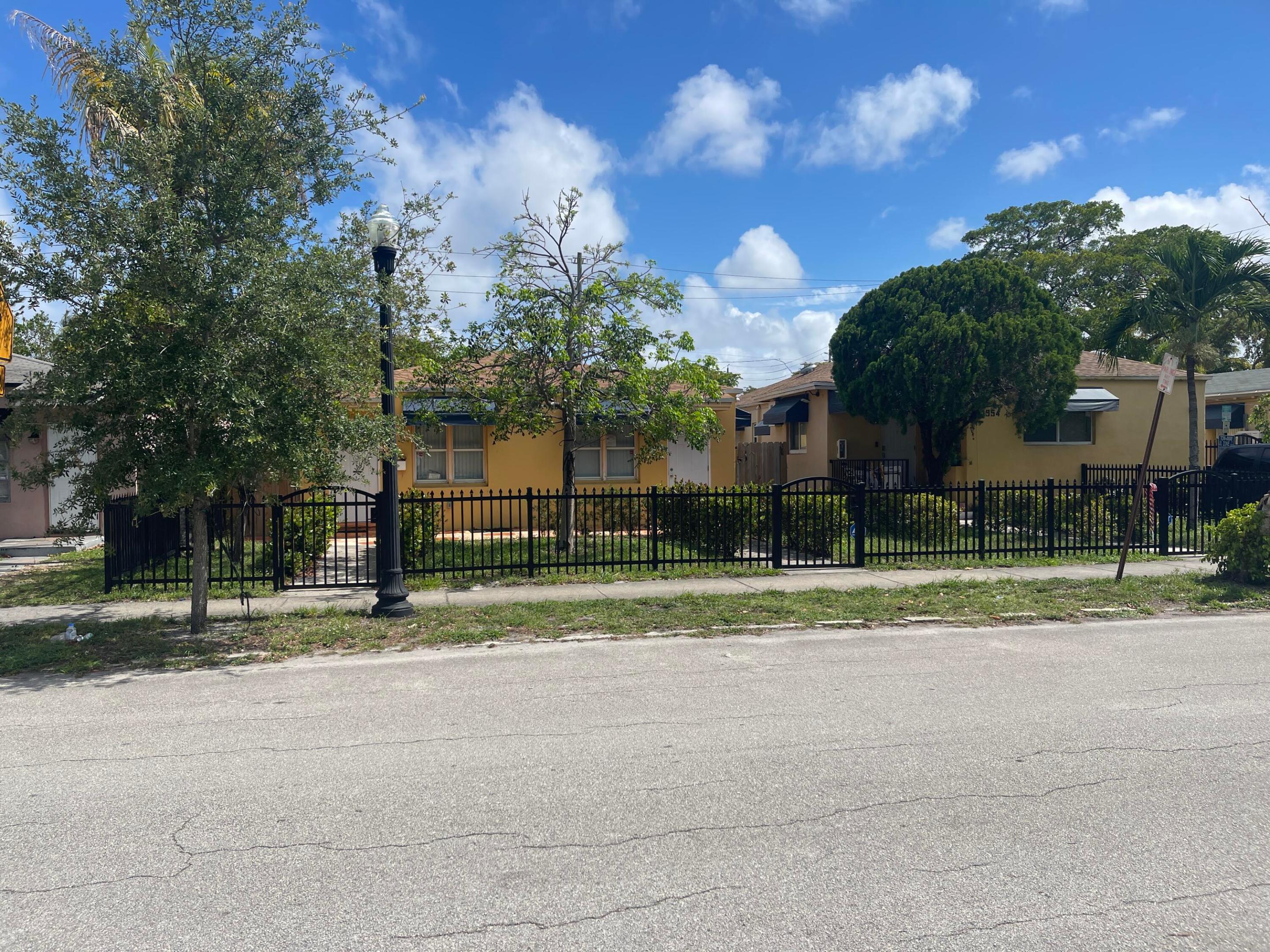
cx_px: 635
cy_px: 476
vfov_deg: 54.9
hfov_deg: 69.4
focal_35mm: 25
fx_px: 917
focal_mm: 5.1
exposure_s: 1/4525
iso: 32
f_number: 1.6
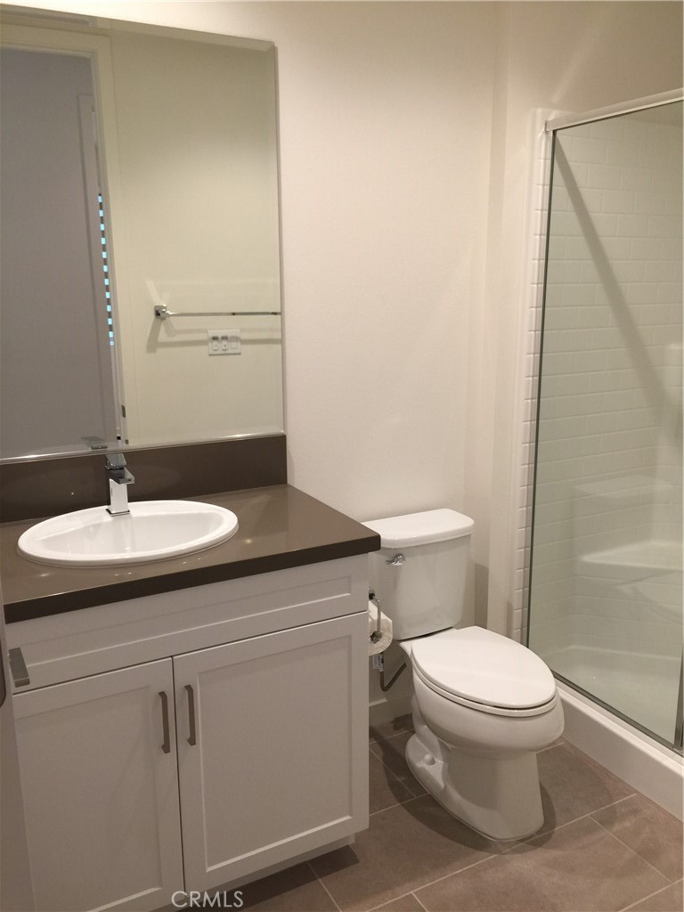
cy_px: 456
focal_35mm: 29
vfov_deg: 61.7
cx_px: 342
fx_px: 764
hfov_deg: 48.2
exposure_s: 1/15
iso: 32
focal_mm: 4.15
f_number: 2.2
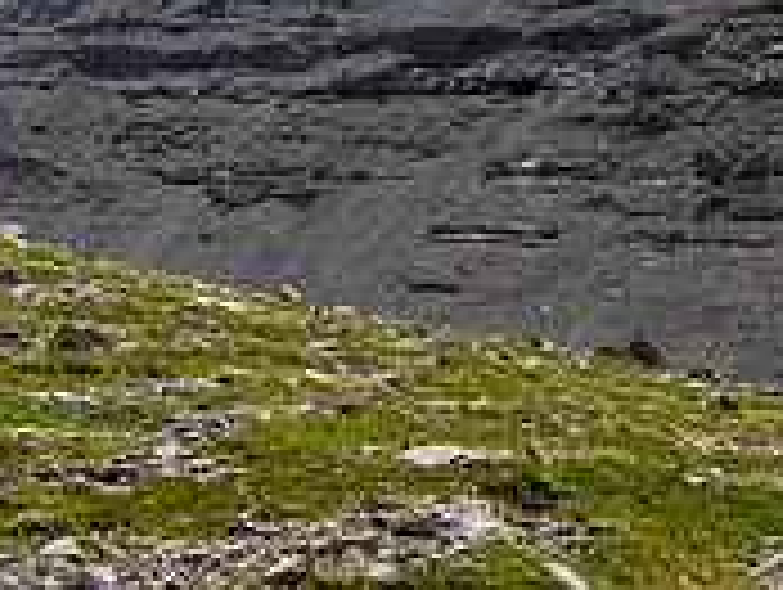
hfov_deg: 22.7
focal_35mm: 80
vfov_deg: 18.3
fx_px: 1812
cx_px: -117
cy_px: 493
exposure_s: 1/160
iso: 200
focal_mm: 12
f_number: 8
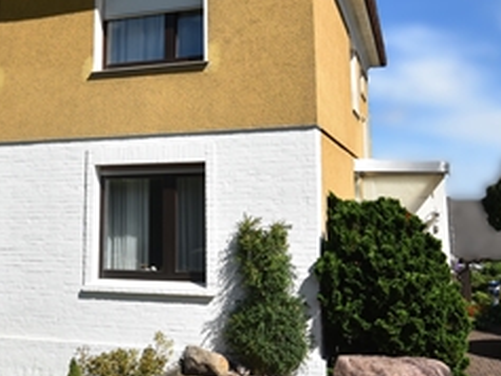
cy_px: 114
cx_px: 216
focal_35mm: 40
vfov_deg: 35.5
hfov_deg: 46.6
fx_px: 579
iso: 160
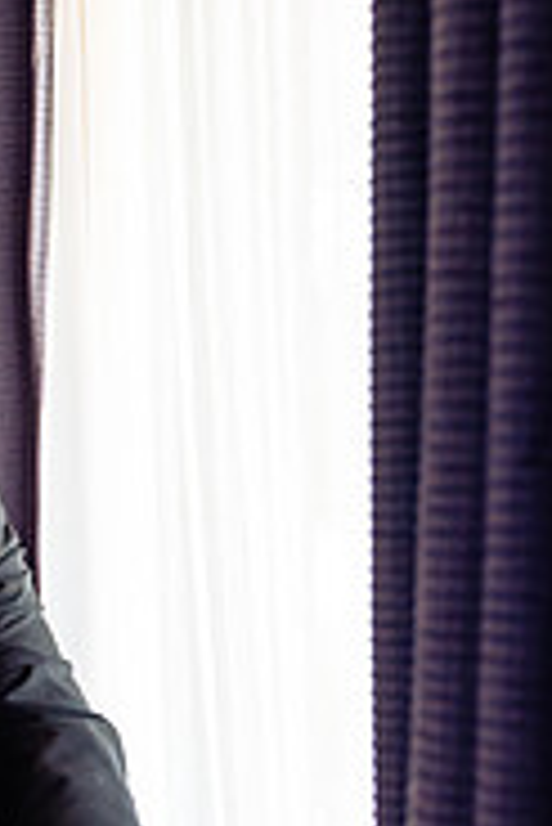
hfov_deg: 18.0
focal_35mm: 76
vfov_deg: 25.6
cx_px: 283
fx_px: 1745
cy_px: 779
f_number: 3.5
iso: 800
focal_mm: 24
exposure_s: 1/250
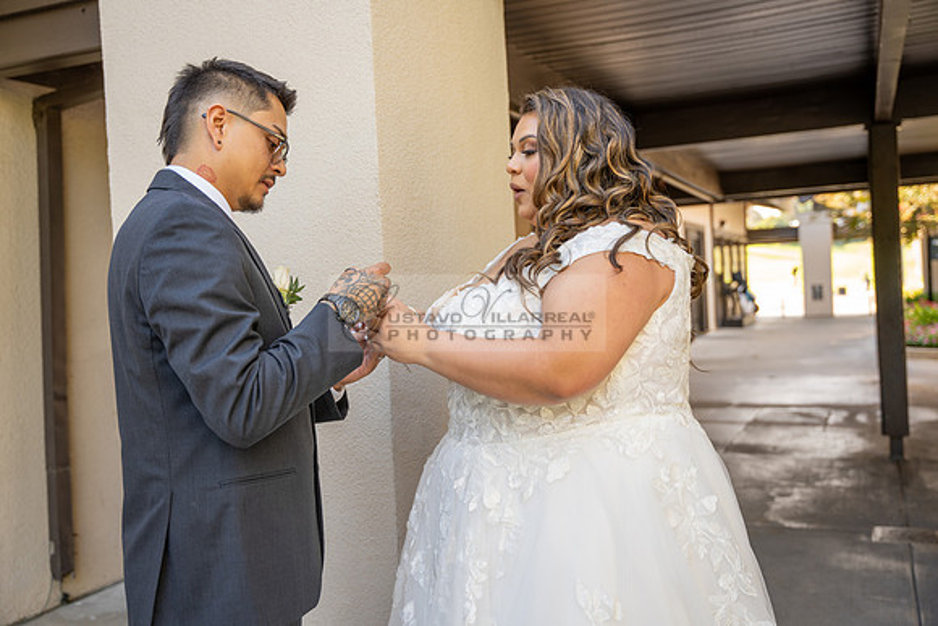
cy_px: 313
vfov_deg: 37.9
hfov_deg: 54.4
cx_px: 469
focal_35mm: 35
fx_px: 912
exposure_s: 1/80
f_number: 3.2
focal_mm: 35
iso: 125
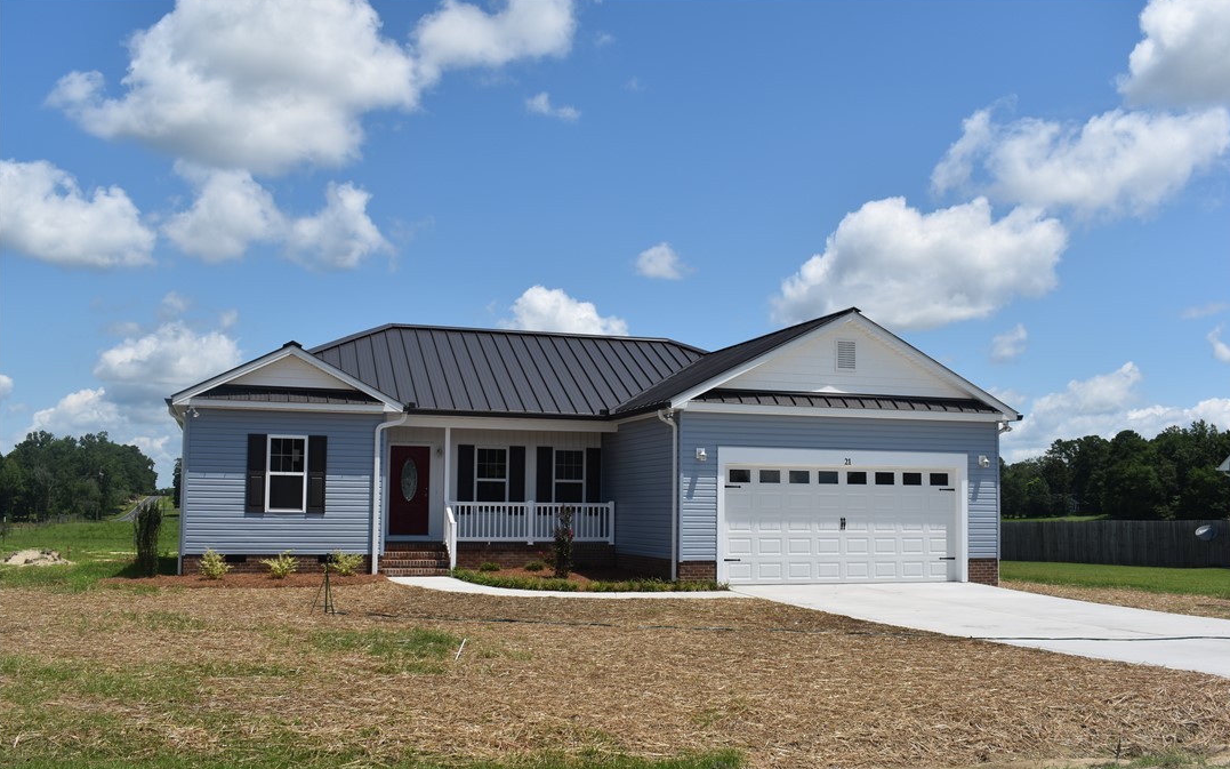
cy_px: 407
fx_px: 1240
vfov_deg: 34.4
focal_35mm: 37
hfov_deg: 52.8
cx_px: 618
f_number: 10
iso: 100
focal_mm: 24
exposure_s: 1/400
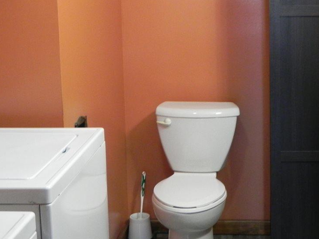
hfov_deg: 26.7
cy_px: 83
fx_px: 664
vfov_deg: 20.4
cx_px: 234
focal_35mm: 72
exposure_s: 1/10.7
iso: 400
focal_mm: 7.3
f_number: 3.2
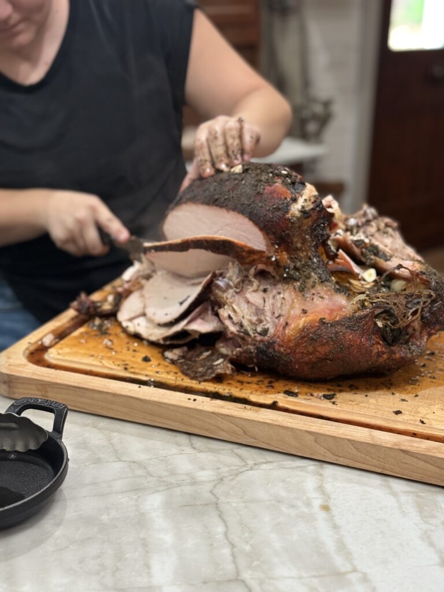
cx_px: 222
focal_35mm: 48
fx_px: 821
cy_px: 296
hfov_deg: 30.3
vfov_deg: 39.7
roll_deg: -0.8
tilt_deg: -19.3
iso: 320
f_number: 1.78
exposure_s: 1/40
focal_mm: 6.76
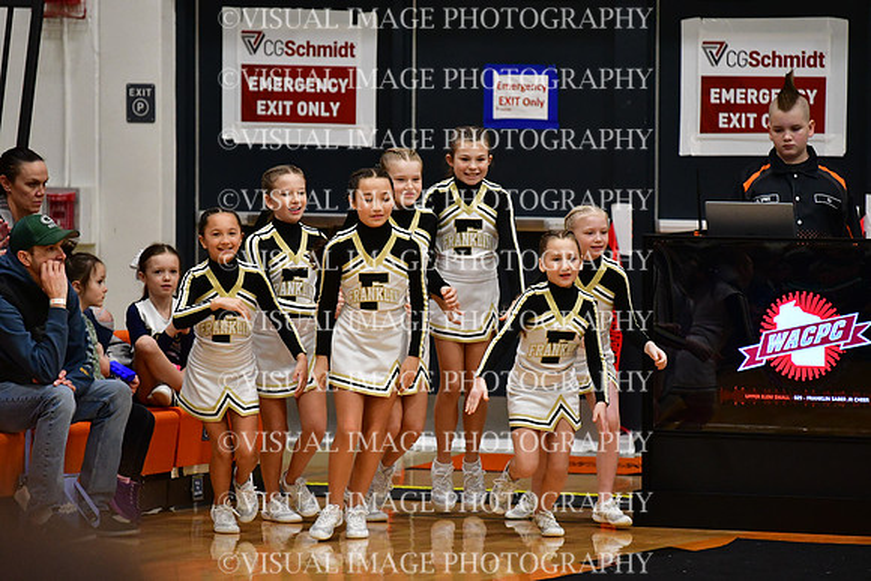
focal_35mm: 300
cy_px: 290
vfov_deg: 4.6
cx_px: 436
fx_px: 7260
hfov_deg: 6.9
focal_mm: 200
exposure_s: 1/800
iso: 4000
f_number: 2.8
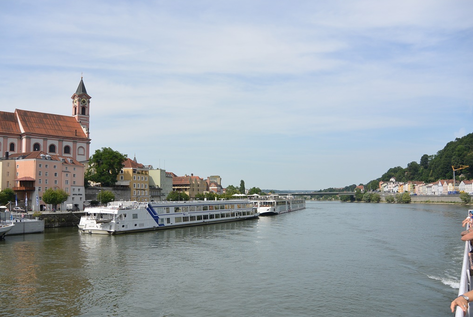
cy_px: 163
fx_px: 408
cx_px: 222
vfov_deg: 42.4
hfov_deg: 60.2
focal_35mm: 31
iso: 100
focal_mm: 11
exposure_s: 1/1000
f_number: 4
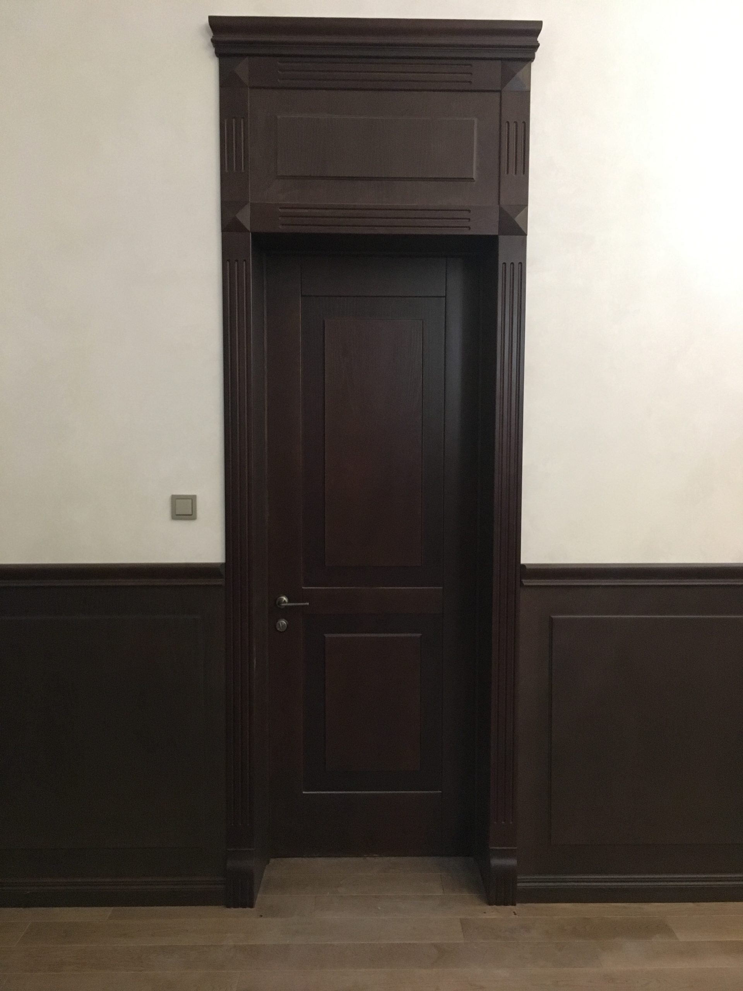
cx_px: 372
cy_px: 496
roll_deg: +1.7
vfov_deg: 61.7
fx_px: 830
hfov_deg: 48.2
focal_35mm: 29
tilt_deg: -4.3
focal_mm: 4.15
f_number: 2.2
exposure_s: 1/17
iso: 320
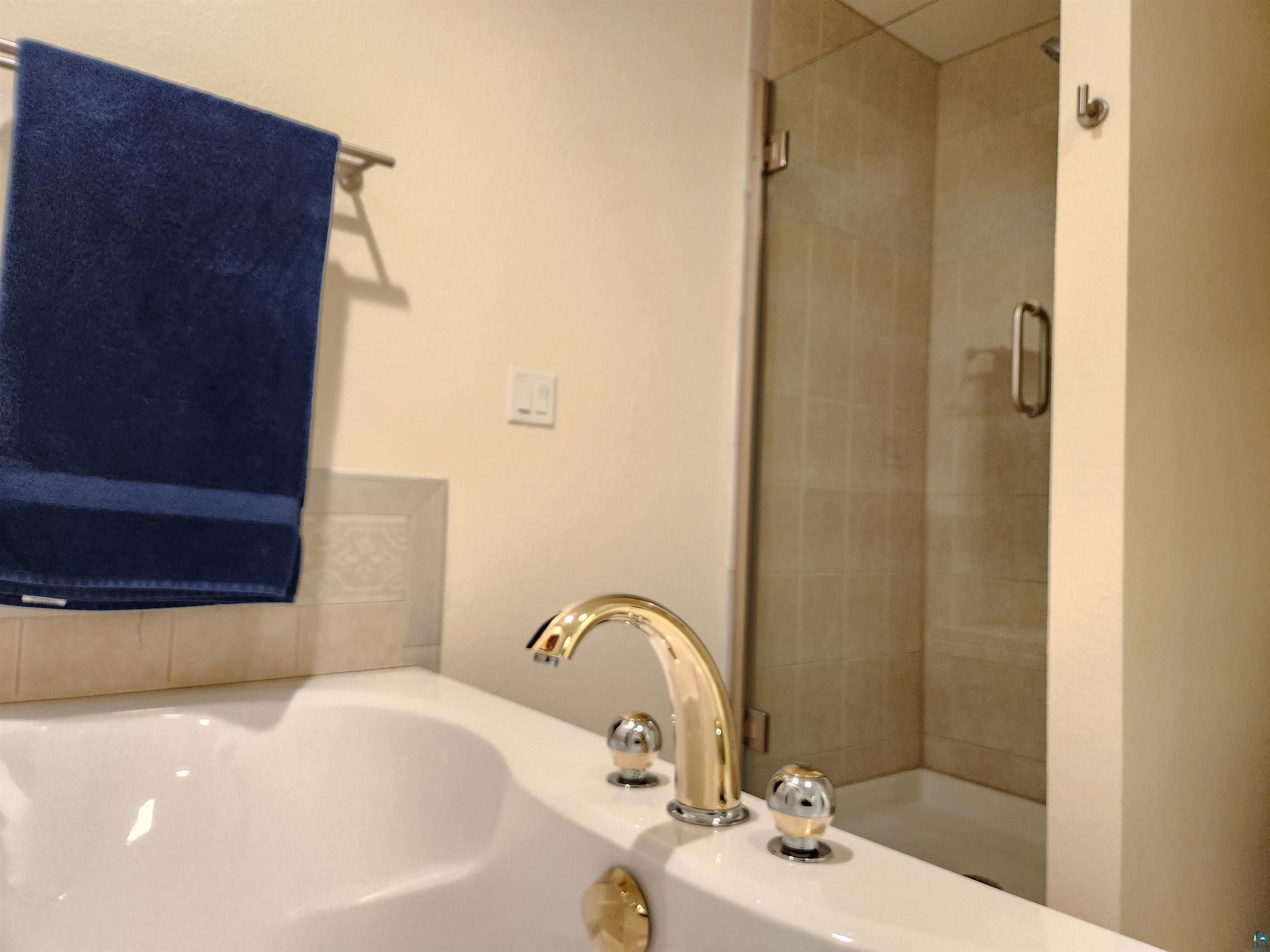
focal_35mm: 23
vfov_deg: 58.9
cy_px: 476
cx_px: 635
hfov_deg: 73.9
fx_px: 844
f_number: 1.8
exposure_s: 1/120
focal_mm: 5.4
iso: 800
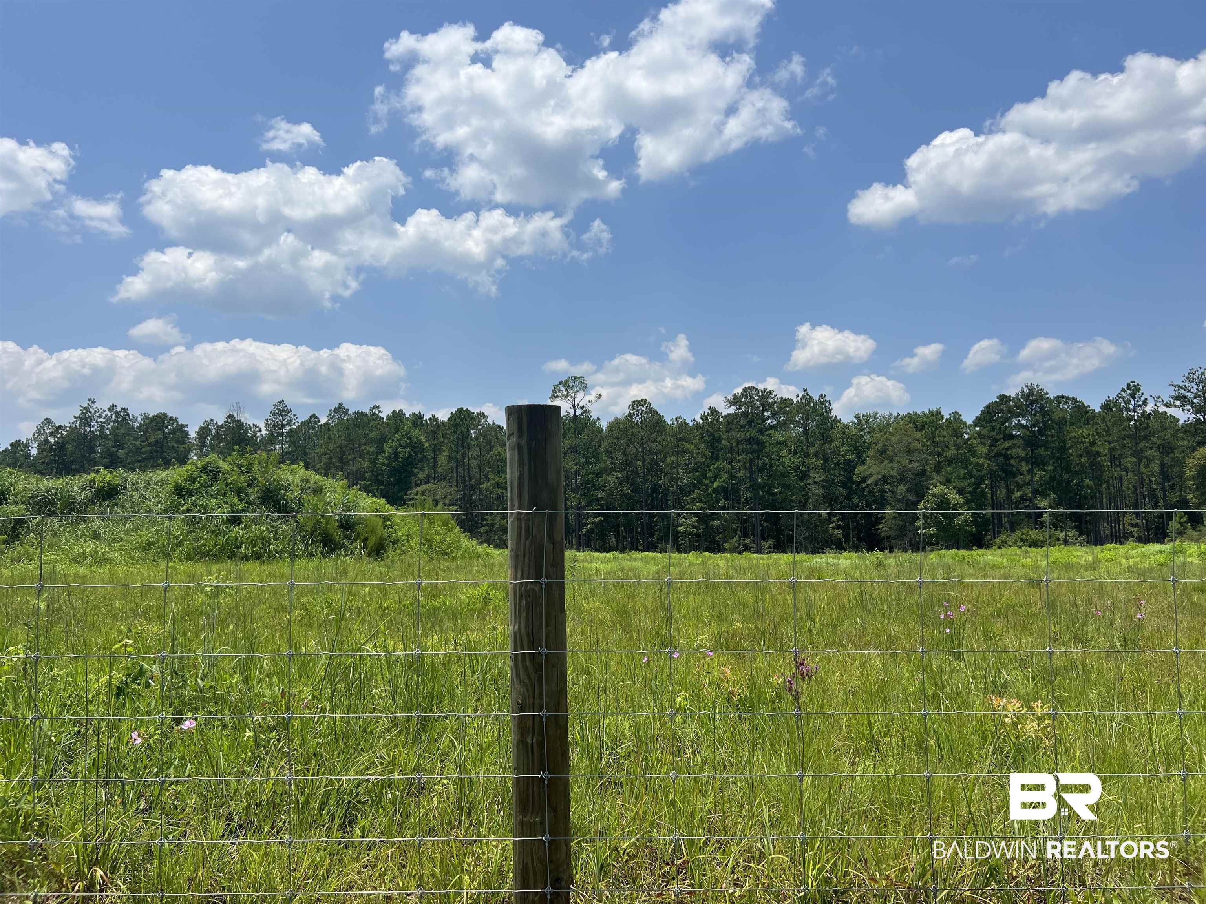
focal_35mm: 26
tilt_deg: +5.1
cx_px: 603
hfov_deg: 67.3
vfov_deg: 53.1
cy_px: 452
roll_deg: +0.5
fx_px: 906
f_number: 1.5
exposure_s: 1/6993
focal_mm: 5.7
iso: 50
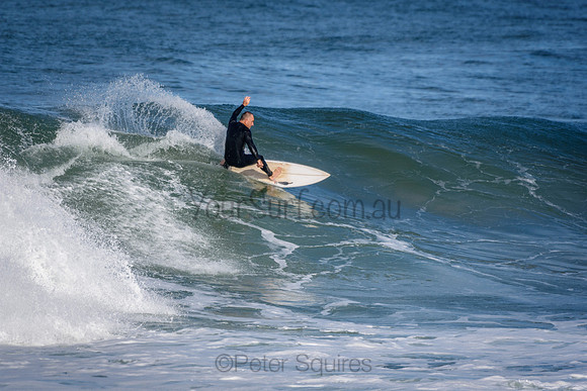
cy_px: 196
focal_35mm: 630
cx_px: 294
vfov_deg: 2.2
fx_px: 10274
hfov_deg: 3.3
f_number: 5.6
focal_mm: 420
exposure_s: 1/2000
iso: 220
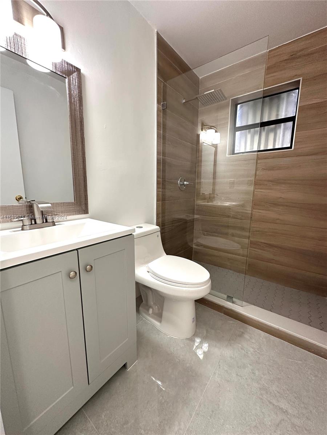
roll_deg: -0.8
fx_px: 176
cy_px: 218
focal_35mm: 14
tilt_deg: -9.1
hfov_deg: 85.7
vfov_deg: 102.1
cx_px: 164
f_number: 2.2
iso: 250
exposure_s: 1/120
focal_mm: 2.22
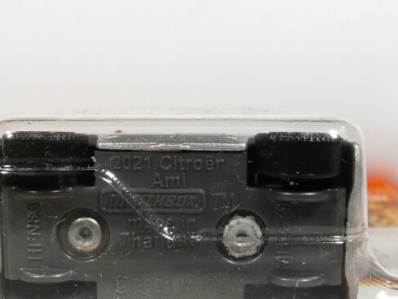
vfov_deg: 25.6
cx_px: 173
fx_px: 655
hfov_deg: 33.7
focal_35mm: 57
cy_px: 180
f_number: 2.8
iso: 100
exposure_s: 1/60
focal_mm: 4.7
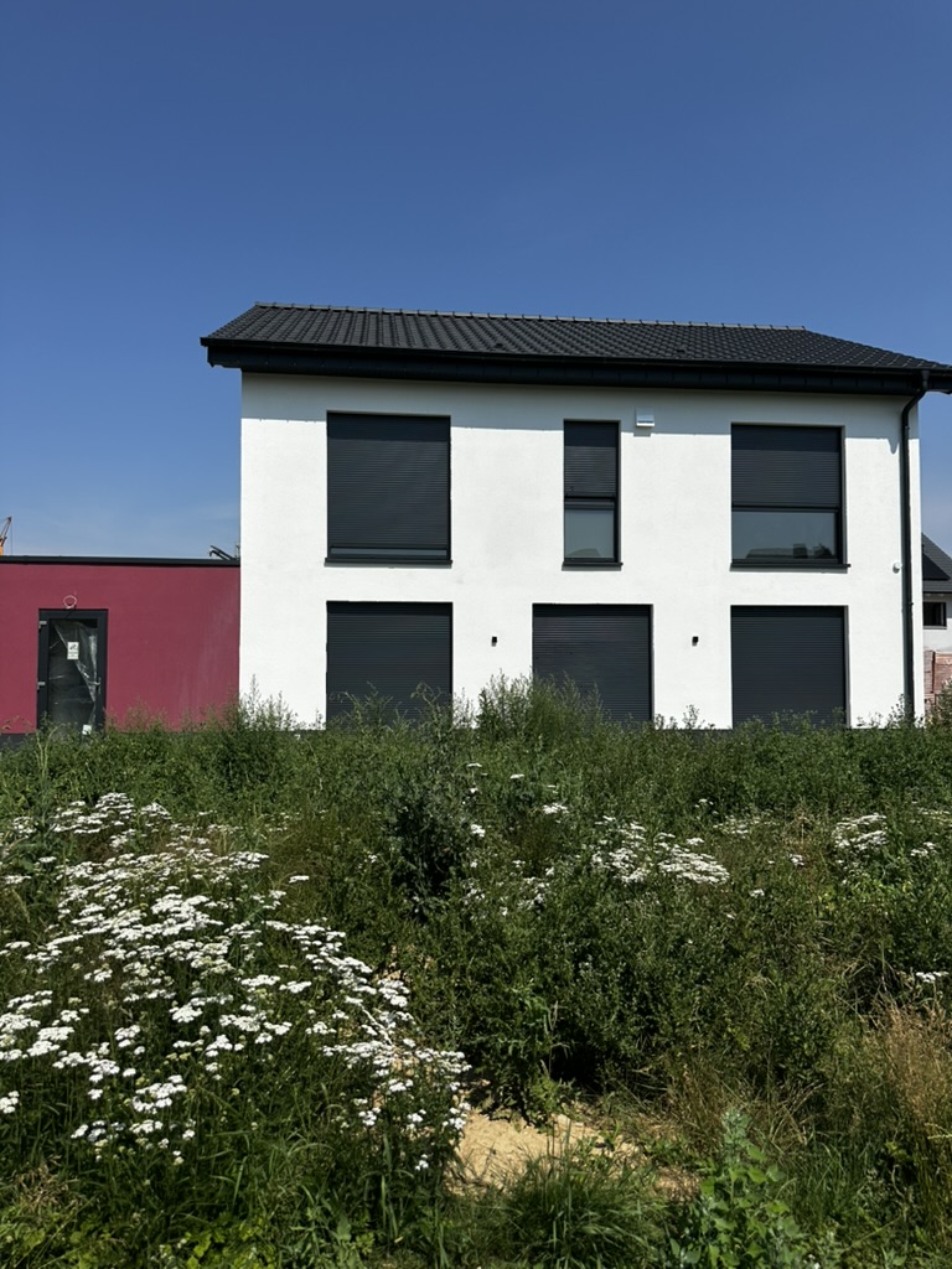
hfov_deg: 56.8
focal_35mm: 24
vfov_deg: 71.6
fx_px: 880
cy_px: 634
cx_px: 476
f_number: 1.78
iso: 80
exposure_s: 1/12048
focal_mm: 6.86
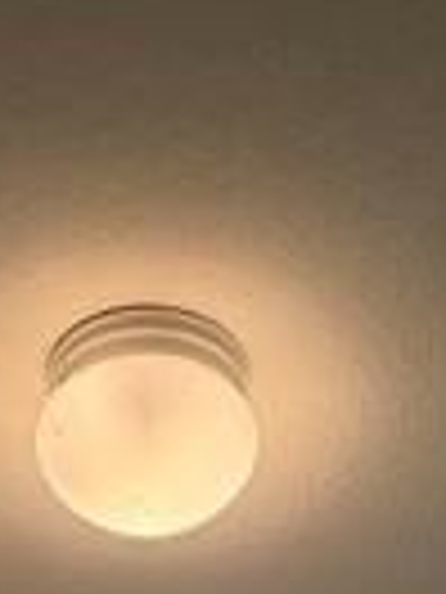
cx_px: 144
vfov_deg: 15.9
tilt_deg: -9.5
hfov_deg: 21.5
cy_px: 1372
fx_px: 1168
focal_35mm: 68
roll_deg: -1.2
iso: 250
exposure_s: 1/120
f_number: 2.2
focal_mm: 2.22
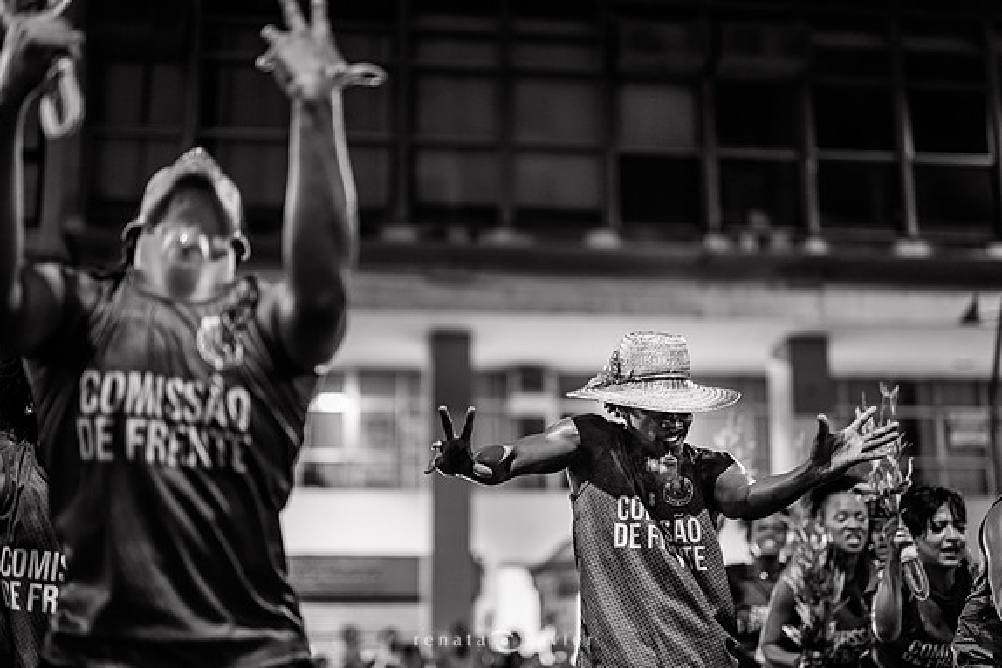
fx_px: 1475
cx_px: 526
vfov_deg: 25.5
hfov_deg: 37.5
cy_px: 351
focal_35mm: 53
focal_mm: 50
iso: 2000
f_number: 1.2
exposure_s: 1/320
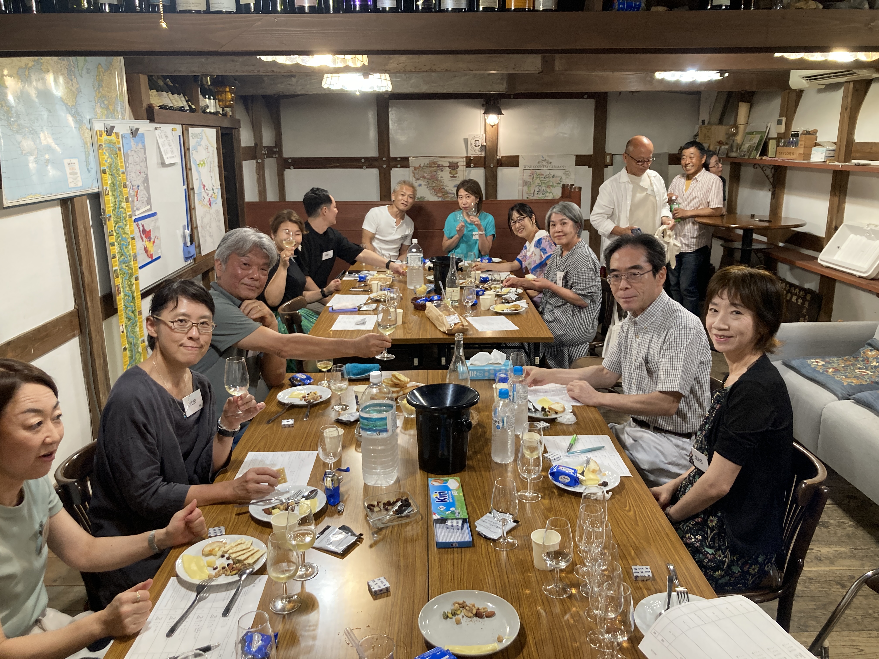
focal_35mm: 28
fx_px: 711
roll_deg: +0.7
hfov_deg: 63.4
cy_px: 330
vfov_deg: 49.7
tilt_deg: -13.6
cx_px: 440
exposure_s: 1/50
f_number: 1.8
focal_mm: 3.99
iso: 160
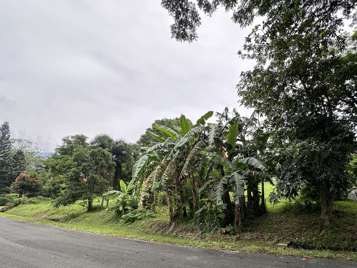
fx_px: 186
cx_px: 211
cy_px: 156
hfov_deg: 86.8
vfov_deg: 71.1
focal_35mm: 18
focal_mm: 2.22
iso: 40
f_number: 2.2
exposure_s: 1/174
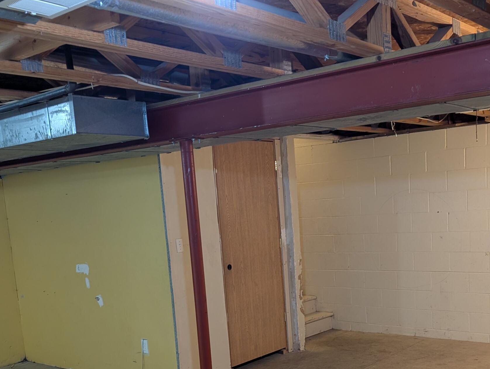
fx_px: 609
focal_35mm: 43
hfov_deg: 43.4
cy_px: 301
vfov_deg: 32.6
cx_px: 312
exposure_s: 1/30
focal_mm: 6.9
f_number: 1.68
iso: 311
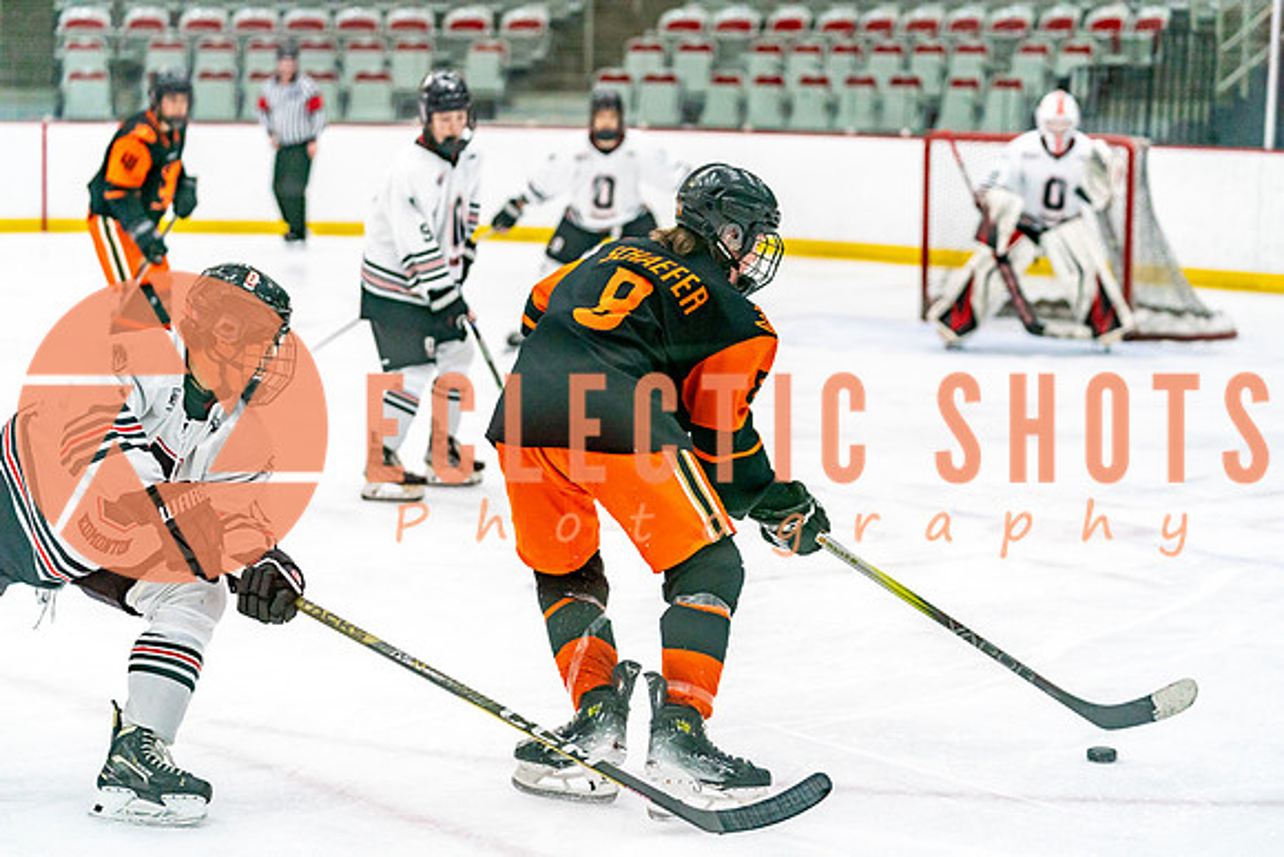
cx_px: 642
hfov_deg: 23.1
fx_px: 3139
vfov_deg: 15.5
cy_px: 428
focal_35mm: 88
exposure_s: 1/1250
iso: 3200
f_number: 2.8
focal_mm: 88
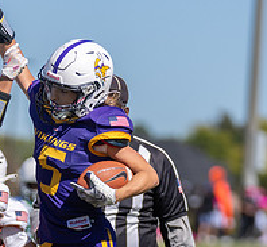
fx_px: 4554
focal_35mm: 542
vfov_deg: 3.1
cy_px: 289
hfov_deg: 3.4
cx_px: 94
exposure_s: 1/3200
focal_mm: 161
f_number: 2.8
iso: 100
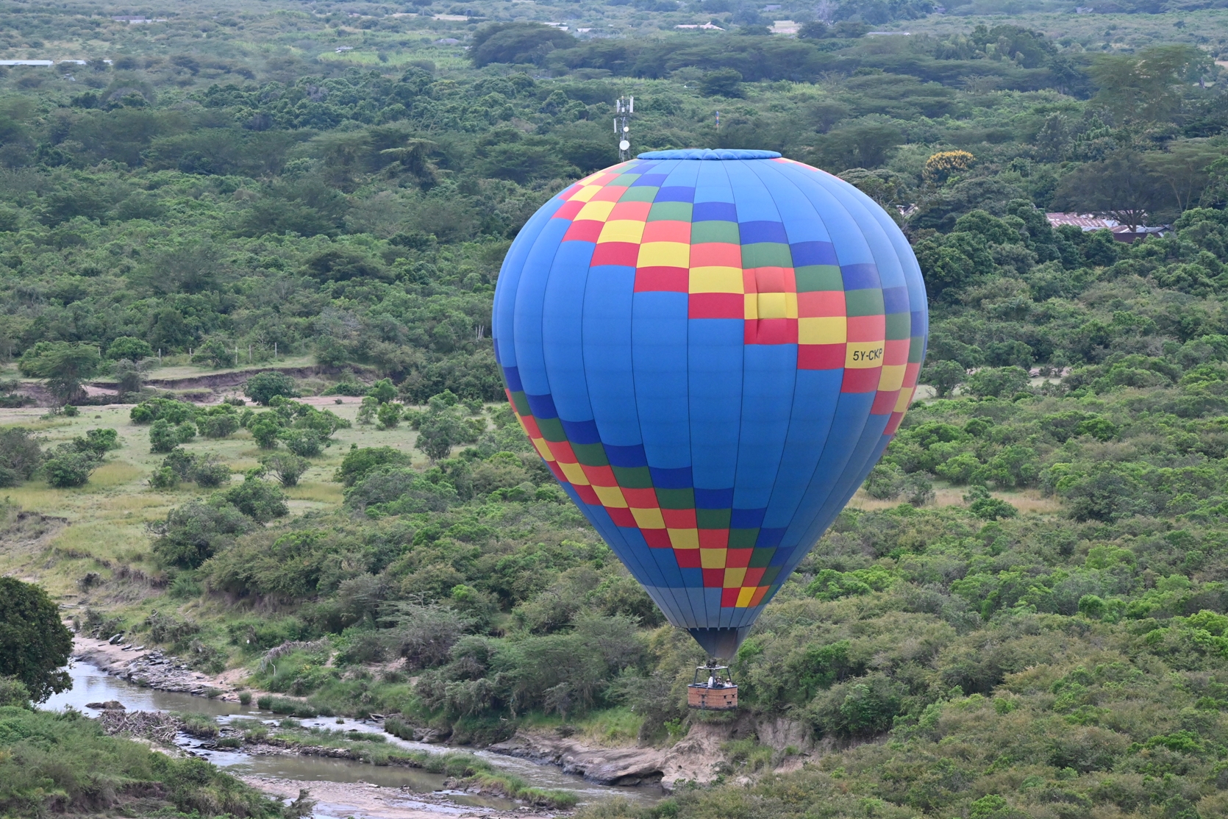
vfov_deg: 6.1
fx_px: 7676
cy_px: 410
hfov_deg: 9.1
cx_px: 614
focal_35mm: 225
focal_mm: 150
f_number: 5.6
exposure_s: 1/250
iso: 2500
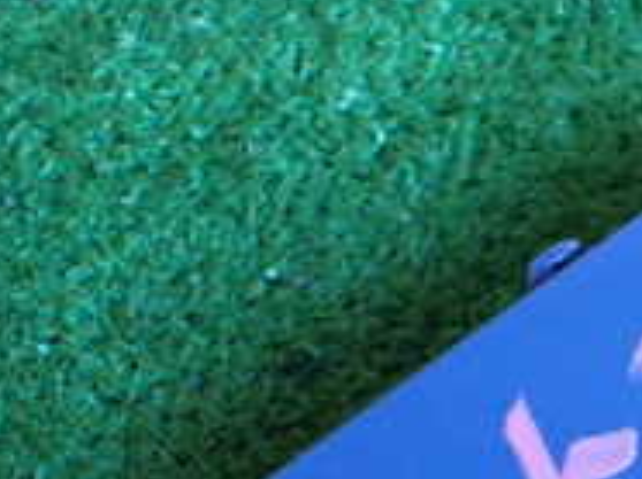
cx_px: 908
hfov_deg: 18.4
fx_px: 1797
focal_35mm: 97
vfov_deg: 14.9
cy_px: 513
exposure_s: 1/80
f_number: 2.3
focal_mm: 5.4
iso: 800
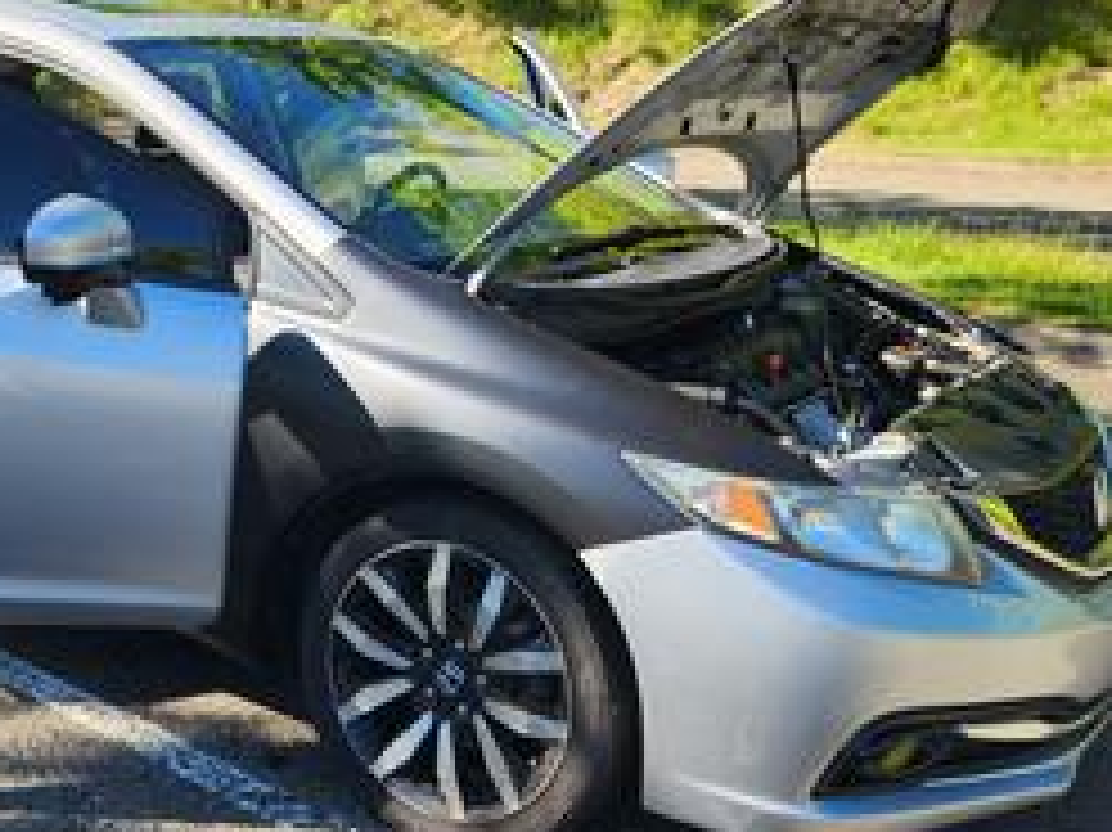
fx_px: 1509
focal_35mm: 47
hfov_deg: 39.5
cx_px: 302
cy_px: 342
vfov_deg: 30.8
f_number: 1.8
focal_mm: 5.4
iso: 20
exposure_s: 1/408
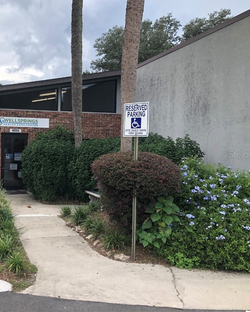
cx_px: 57
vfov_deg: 49.1
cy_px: 154
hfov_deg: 38.9
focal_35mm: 37
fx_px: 342
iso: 20
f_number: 1.8
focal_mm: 3.99
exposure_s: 1/725
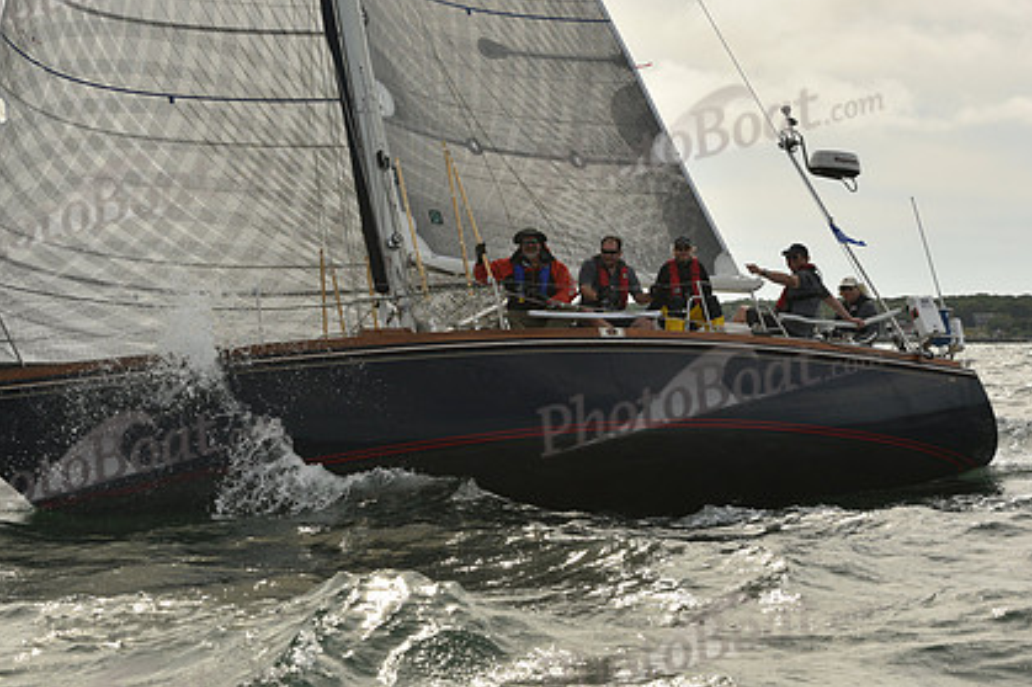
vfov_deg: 14.1
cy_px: 299
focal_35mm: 97
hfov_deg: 21.0
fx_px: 2779
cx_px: 411
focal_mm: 70
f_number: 9
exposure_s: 1/1250
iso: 320
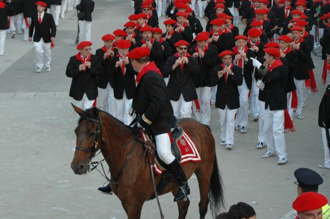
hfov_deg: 18.4
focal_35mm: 111
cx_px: 221
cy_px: 51
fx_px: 1016
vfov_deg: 12.3
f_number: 6.3
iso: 800
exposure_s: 1/160
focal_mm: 48
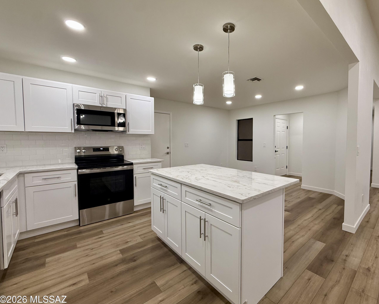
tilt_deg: -2.6
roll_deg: -0.3
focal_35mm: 16
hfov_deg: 92.3
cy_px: 148
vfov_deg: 80.4
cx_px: 221
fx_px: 179
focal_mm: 2.22
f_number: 2.2
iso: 125
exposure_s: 1/100
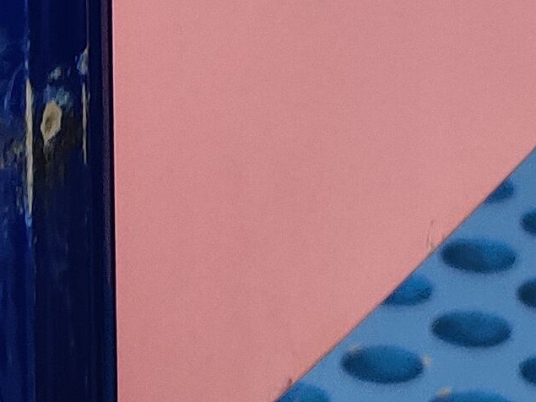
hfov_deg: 11.4
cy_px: -523
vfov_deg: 8.1
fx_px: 2632
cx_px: 611
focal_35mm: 170
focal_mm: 4.75
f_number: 1.65
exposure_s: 1/100
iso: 200
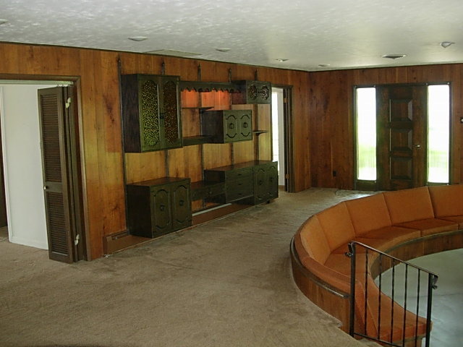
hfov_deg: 49.0
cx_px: 232
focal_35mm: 38
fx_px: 508
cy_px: 174
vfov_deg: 37.7
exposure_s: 1/45.2
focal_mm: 7.8
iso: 200
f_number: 2.8
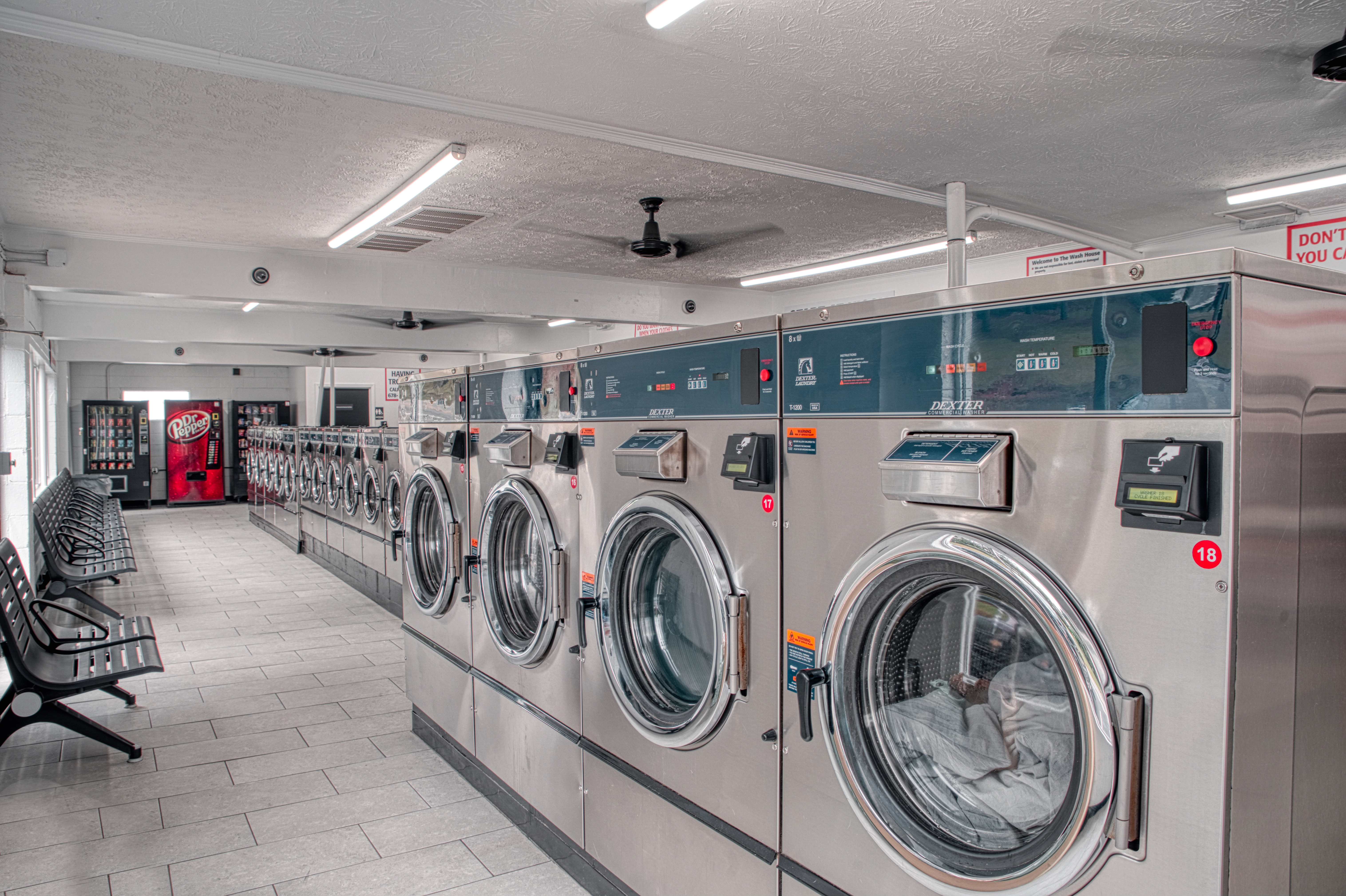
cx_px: 673
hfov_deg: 73.8
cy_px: 448
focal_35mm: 24
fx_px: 897
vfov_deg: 53.1
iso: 125
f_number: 6.3
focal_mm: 24
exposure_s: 1/80
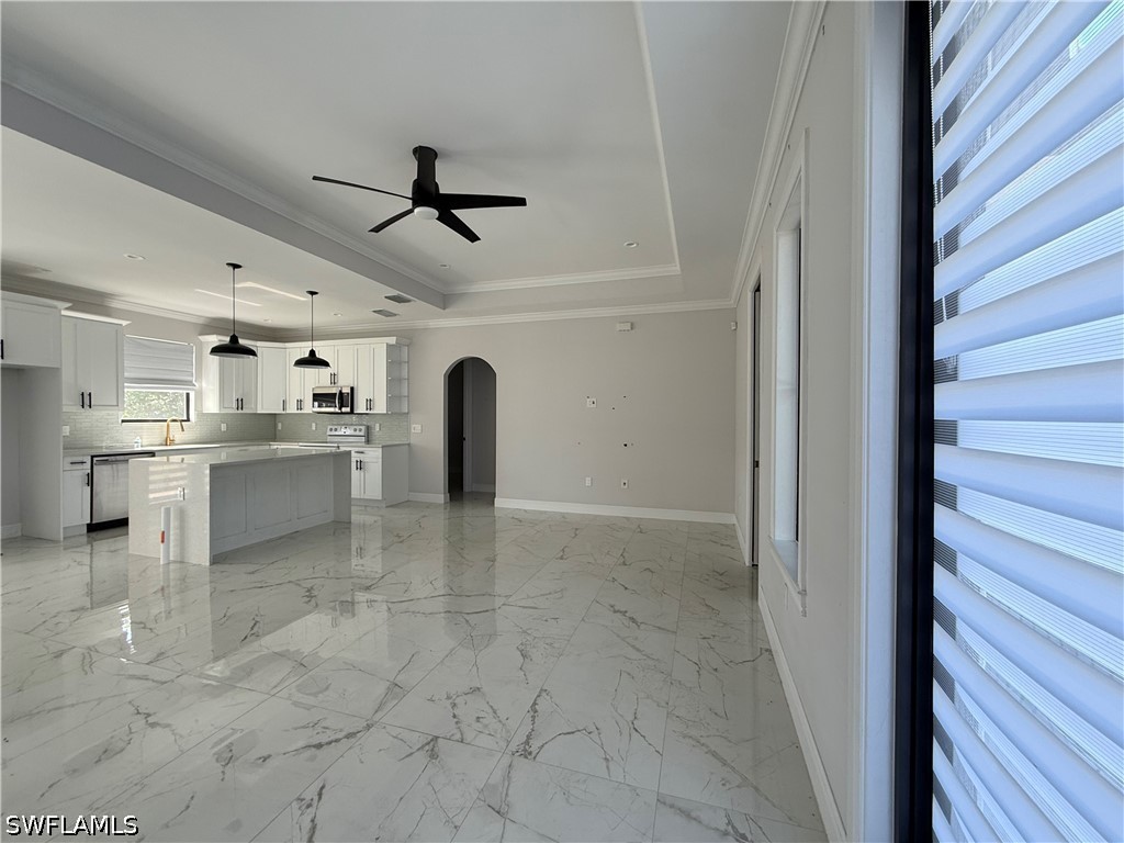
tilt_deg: +0.7
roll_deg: +0.4
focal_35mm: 14
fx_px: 455
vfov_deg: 85.7
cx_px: 562
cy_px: 422
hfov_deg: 102.1
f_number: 2.2
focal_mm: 2.22
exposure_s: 1/99
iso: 100
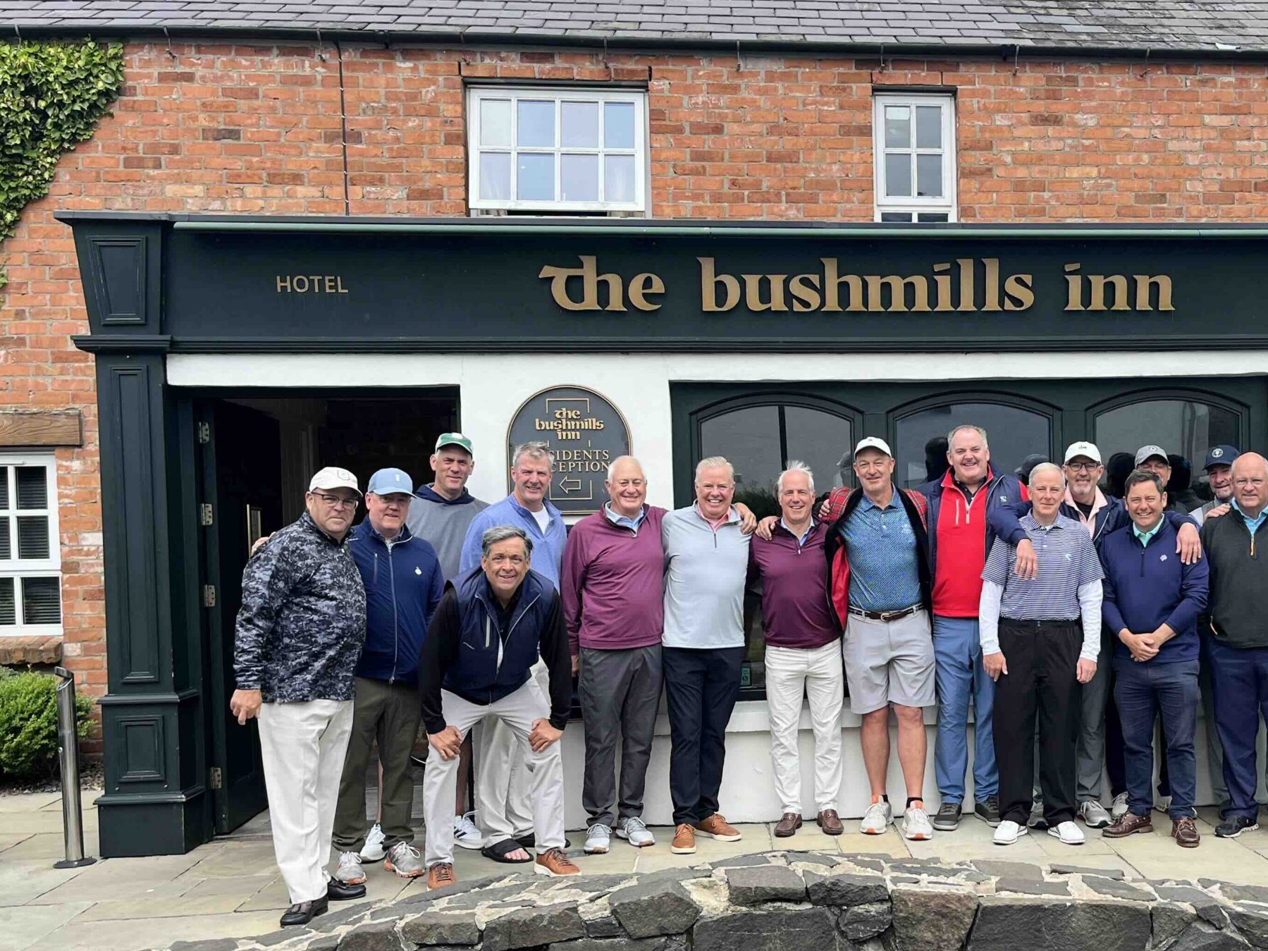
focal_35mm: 37
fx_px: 1355
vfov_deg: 38.5
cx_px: 893
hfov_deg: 48.8
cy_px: 567
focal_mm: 5.1
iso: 50
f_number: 1.6
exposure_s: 1/1477
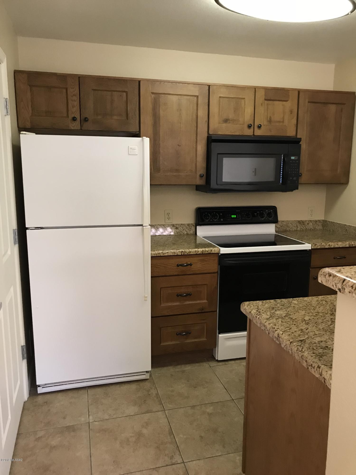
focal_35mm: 28
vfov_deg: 63.4
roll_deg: +0.6
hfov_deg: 49.7
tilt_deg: -8.0
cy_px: 238
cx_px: 178
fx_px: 384
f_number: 1.8
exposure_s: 1/15
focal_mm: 3.99
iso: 64
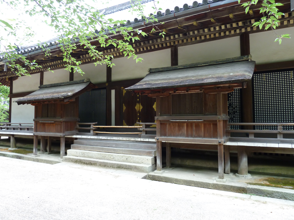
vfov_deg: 54.9
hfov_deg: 69.4
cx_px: 147
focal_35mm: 25
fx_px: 212
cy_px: 110
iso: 125
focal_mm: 4.1
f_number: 3.3
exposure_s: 1/30
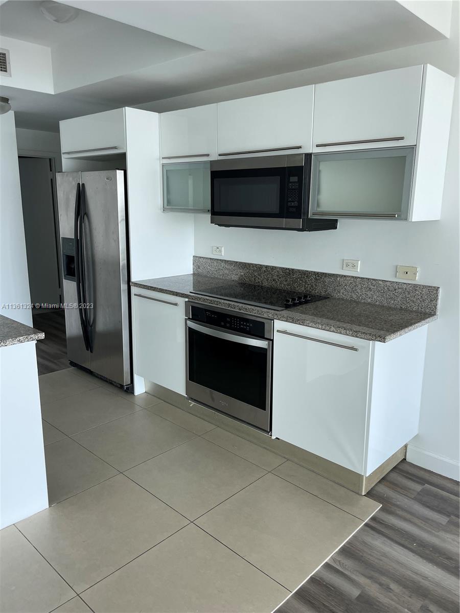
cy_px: 306
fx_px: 461
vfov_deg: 67.3
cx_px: 230
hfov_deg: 53.1
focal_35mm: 26
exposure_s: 1/121
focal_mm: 4.2
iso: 50
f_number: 1.6
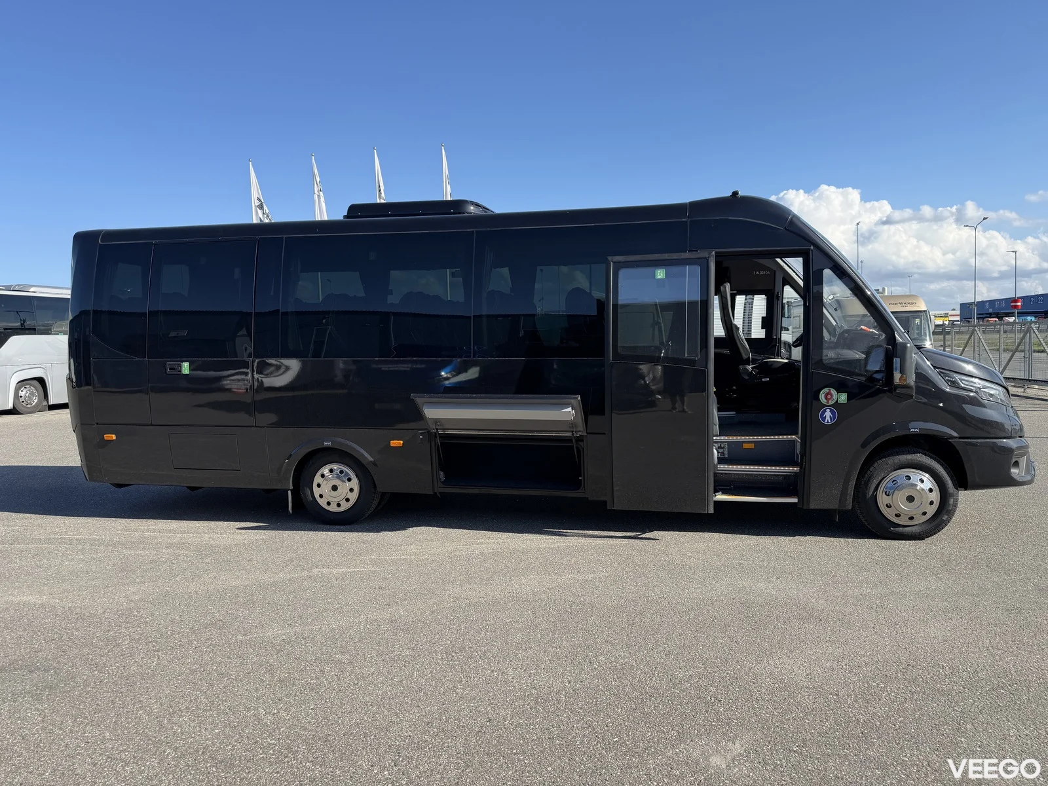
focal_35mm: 24
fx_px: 727
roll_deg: +2.3
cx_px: 524
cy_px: 393
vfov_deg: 56.8
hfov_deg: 71.6
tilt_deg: -3.3
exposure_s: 1/2907
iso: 80
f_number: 1.78
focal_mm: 6.76
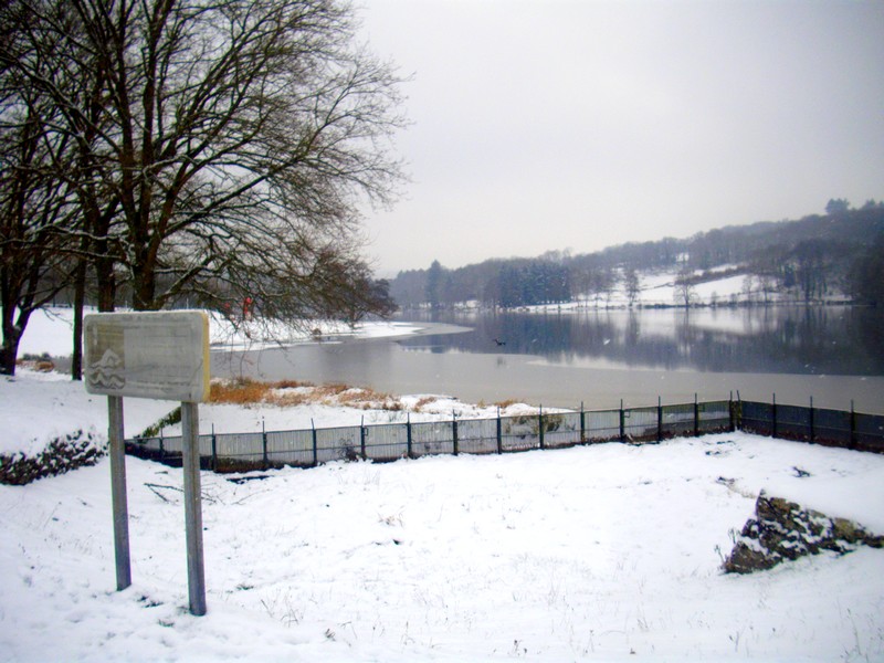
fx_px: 945
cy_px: 332
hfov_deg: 50.1
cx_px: 442
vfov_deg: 38.7
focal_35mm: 37
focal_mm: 6.2
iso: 100
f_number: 5.6
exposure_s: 1/200
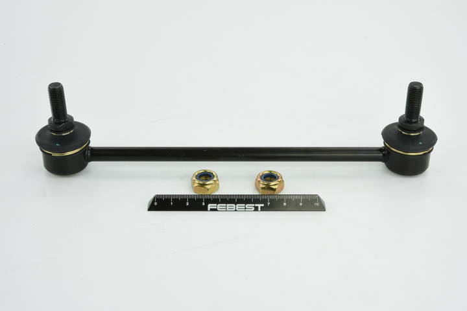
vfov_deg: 22.6
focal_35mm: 60
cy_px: 156
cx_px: 234
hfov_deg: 33.4
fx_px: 778
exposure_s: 1/2
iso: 64
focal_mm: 60
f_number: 32
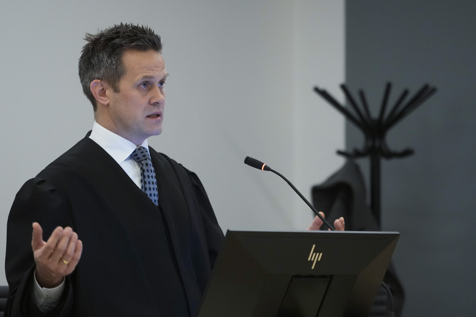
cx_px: 238
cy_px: 158
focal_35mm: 300
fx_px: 3967
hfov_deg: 6.9
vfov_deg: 4.6
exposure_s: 1/250
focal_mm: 200
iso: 4000
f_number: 4
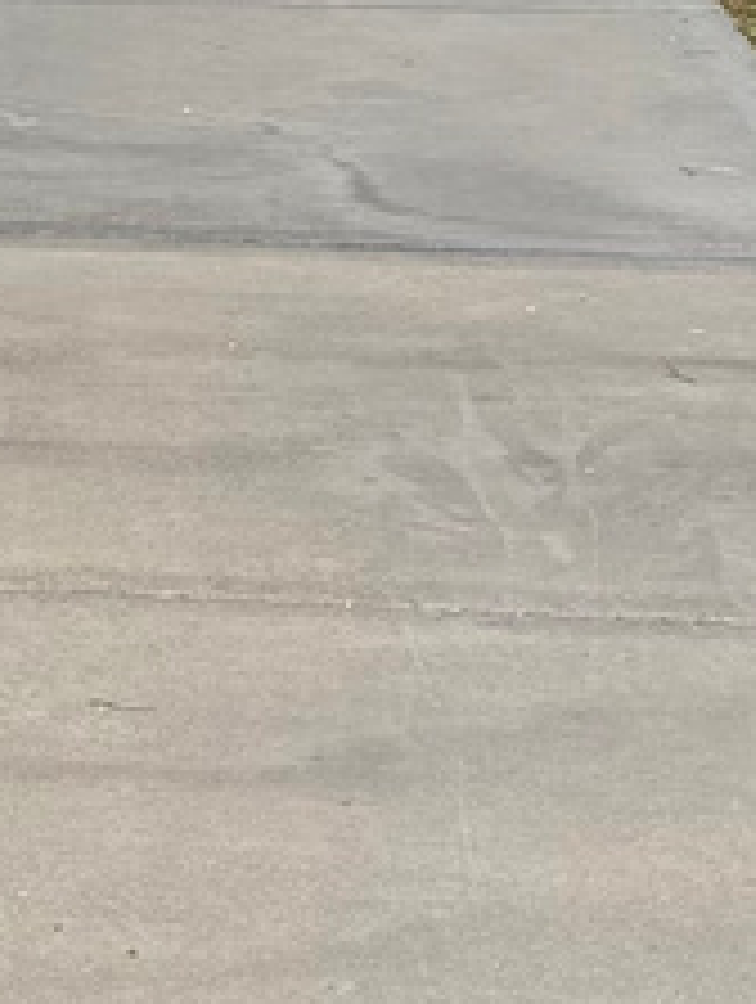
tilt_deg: -2.9
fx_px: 4791
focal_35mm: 165
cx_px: -104
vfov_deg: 11.6
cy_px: -405
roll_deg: -0.7
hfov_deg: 8.9
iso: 80
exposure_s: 1/2907
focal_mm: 6.76
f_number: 1.78
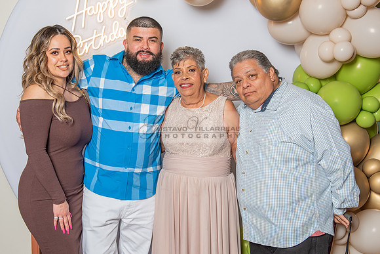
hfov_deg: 37.8
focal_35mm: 53
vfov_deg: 25.8
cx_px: 184
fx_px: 554
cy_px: 137
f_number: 4
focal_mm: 40
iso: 200
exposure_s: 1/200
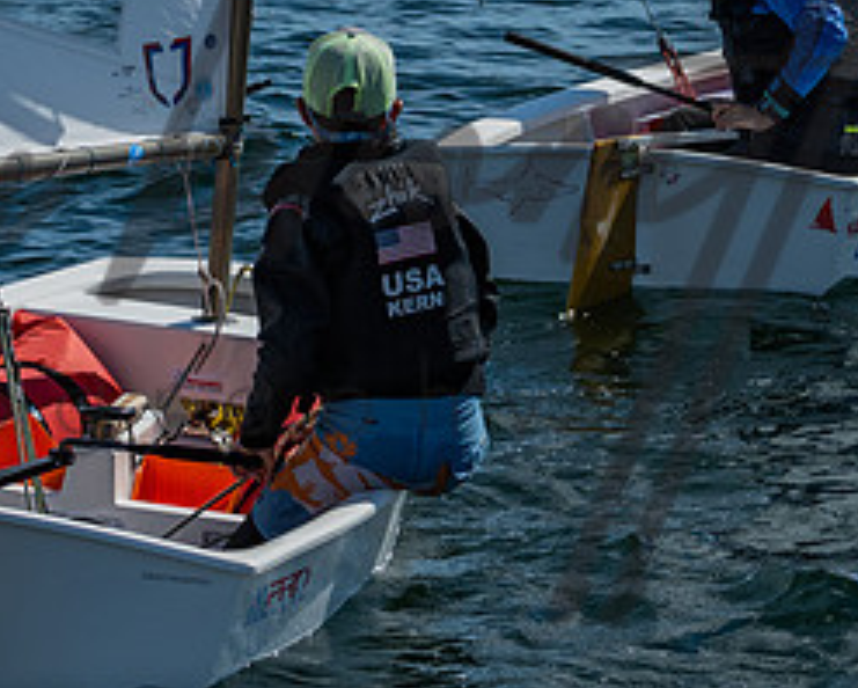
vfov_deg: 5.8
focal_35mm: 264
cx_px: 368
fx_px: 6709
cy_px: -99
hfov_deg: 7.3
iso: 100
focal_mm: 80
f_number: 8
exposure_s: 1/500
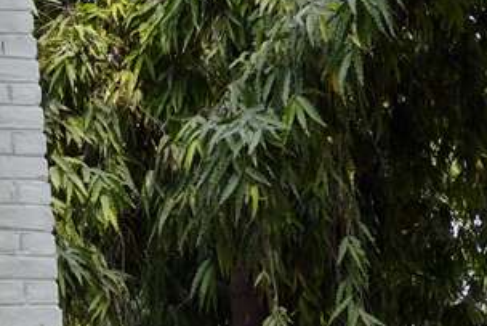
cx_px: -375
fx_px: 1069
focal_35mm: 79
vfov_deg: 15.6
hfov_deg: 19.6
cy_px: 524
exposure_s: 1/100
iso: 200
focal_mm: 16
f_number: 8
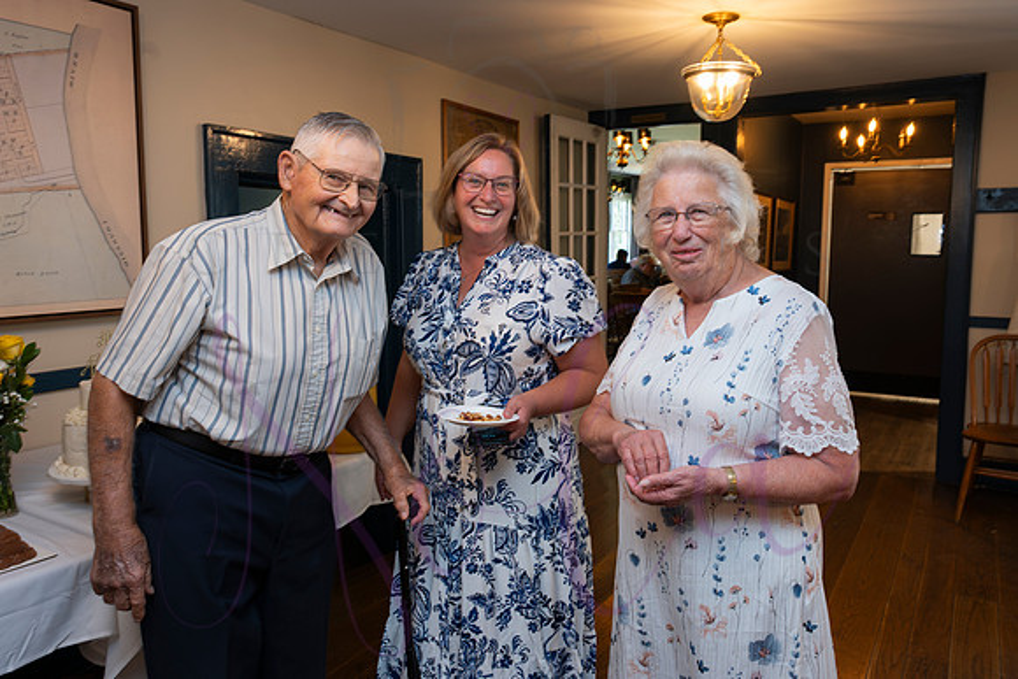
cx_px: 536
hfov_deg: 66.5
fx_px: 776
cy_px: 322
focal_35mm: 27
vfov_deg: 47.3
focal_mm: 26
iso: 800
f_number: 6.3
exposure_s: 1/60
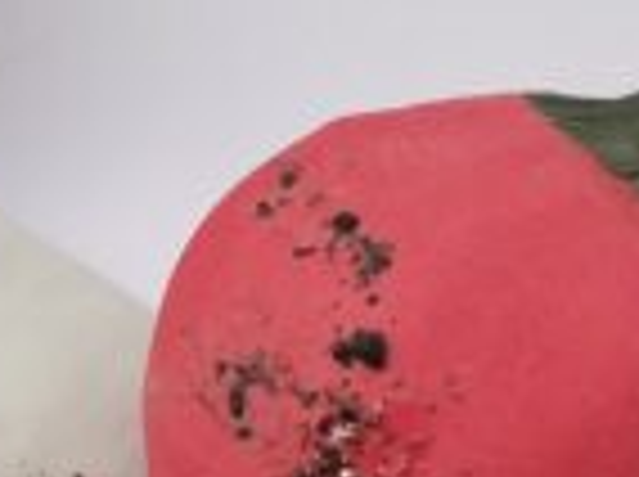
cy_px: 140
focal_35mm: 144
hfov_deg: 13.7
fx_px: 2654
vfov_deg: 10.3
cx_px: 418
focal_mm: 4.75
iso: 200
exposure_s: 1/100
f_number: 1.8
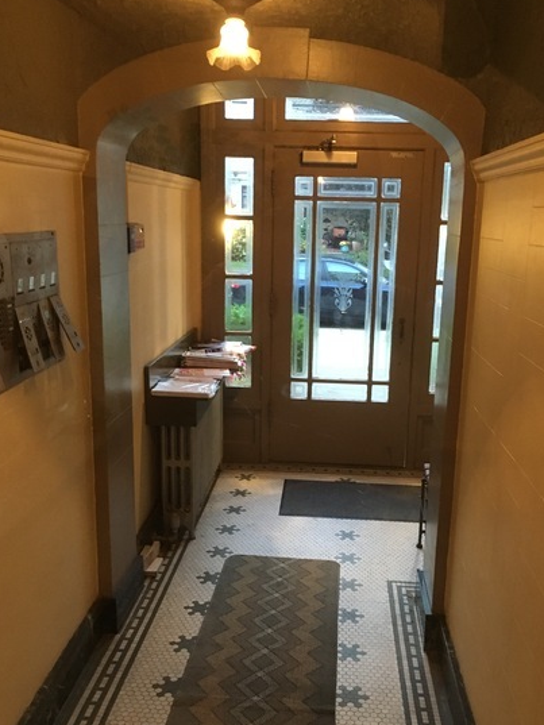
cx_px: 301
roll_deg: -2.0
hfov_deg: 39.6
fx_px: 754
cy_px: 408
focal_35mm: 36
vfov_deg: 51.2
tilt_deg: -15.9
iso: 200
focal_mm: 4.15
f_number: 2.2
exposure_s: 1/15
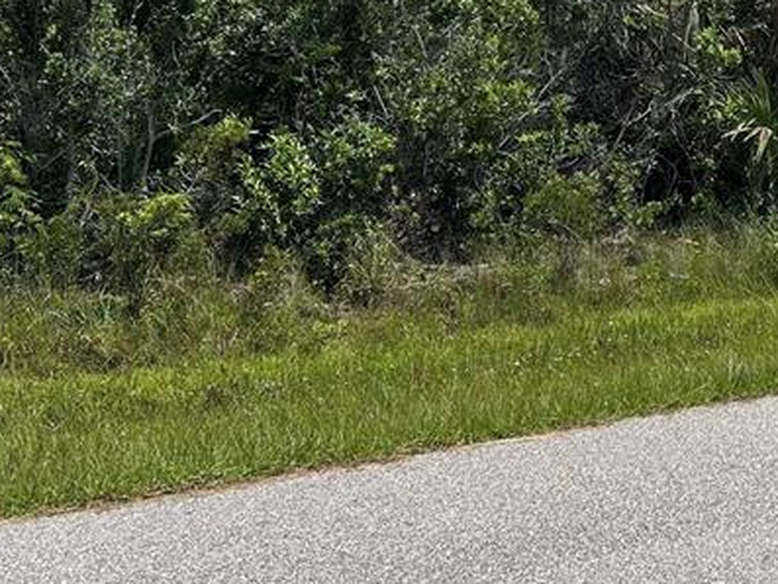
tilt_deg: +1.3
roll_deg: -0.8
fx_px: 1506
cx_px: 790
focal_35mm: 67
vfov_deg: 21.3
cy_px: 24
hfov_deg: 27.2
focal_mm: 5.7
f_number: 1.5
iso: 50
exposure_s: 1/4630
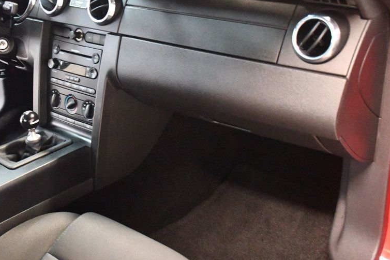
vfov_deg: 25.5
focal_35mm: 53
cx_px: 126
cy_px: 109
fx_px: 574
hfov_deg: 37.1
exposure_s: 1/50
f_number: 3.8
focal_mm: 26
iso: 12800
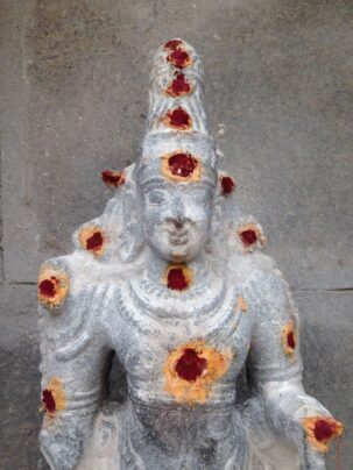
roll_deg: +0.9
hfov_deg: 42.9
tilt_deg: +0.8
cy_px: 235
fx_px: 449
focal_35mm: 33
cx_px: 176
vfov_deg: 55.4
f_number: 2.4
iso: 50
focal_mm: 4.12
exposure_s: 1/467
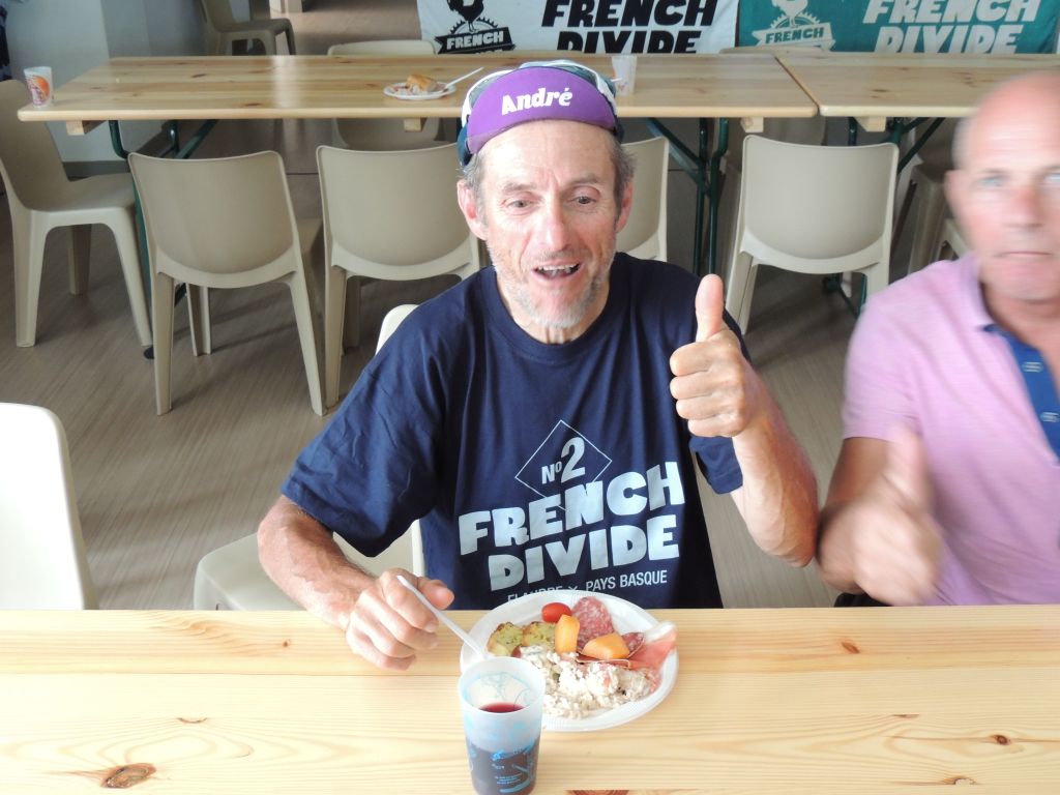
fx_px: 1225
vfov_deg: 36.0
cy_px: 398
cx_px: 530
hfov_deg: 46.8
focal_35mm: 40
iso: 400
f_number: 3.3
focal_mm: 7.1
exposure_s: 1/40
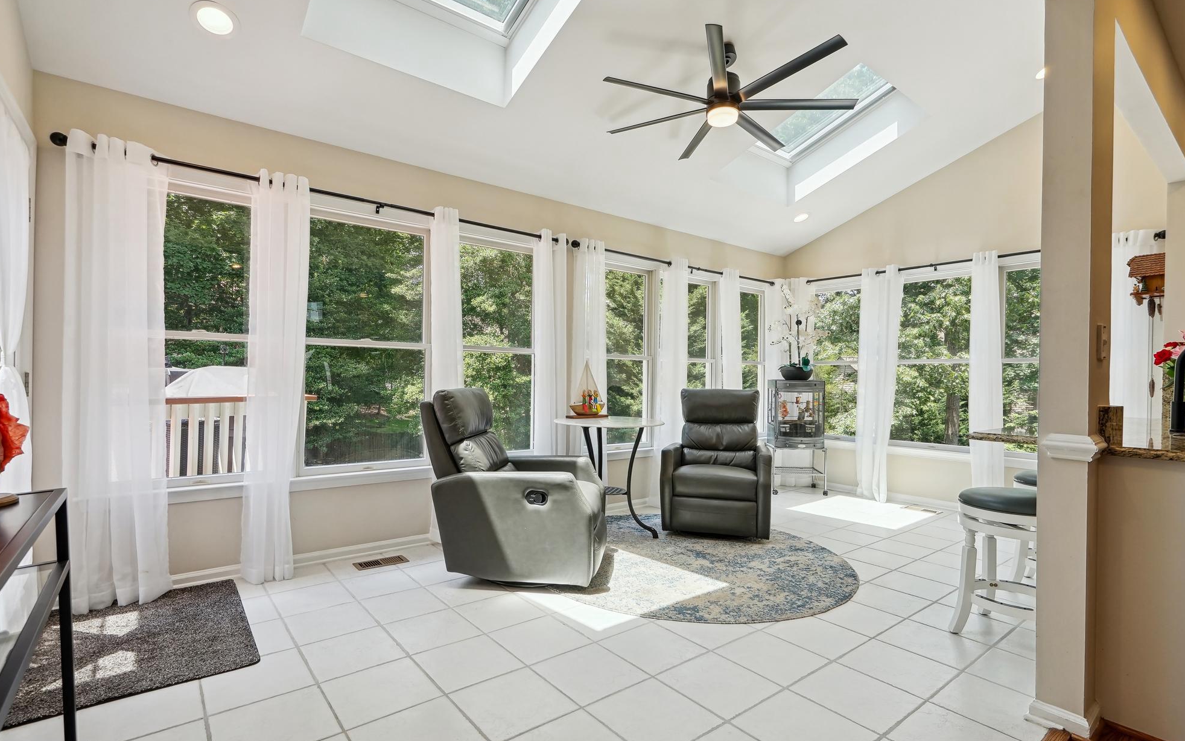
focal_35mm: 17
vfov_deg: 68.0
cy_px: 374
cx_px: 573
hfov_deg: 94.3
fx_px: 549
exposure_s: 1/320
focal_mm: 16
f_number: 9
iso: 800
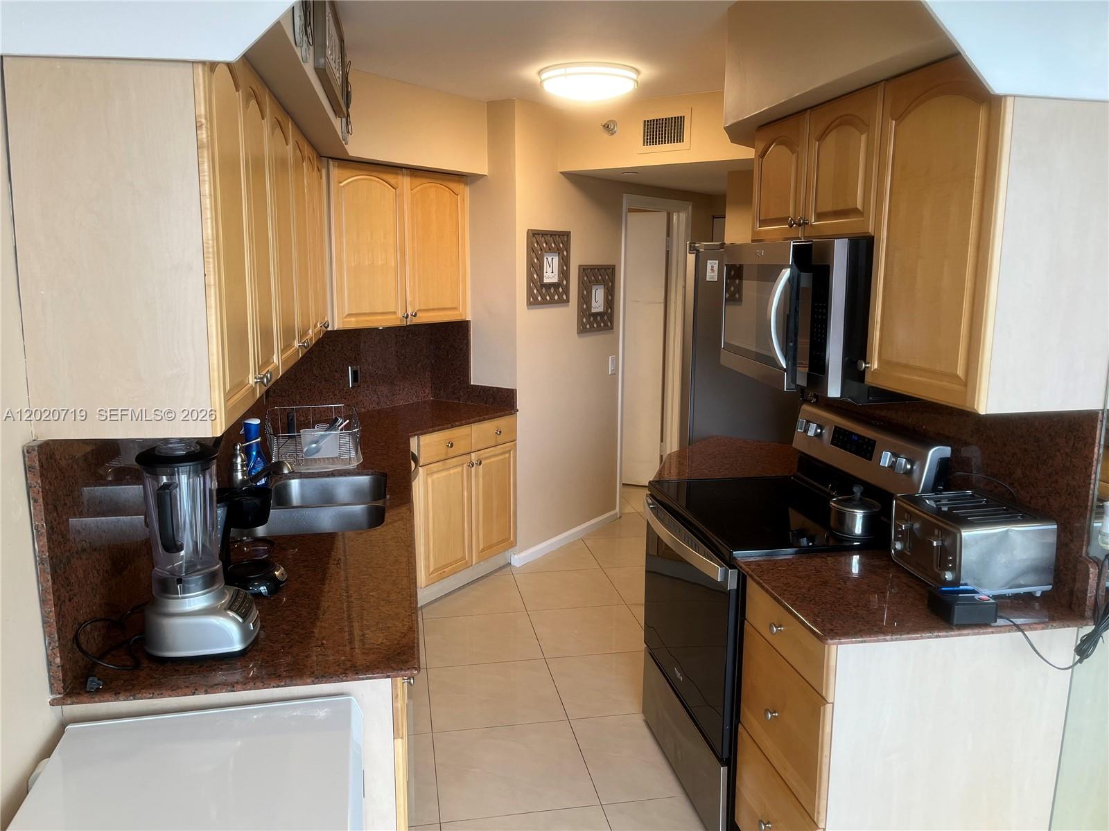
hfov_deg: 67.3
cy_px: 416
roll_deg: +0.1
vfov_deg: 53.1
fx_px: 833
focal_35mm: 26
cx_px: 554
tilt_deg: -10.3
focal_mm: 5.1
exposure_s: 1/120
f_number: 1.6
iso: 125
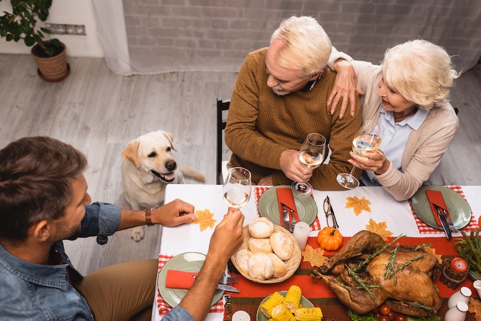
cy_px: 160
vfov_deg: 37.9
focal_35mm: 35
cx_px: 240
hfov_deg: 54.4
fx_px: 468
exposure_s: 1/200
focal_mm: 35
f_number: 3.5
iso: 250
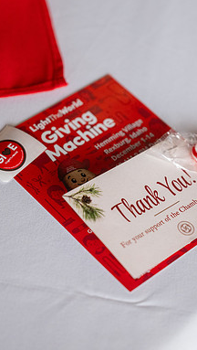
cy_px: 176
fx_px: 1029
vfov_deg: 19.3
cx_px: 141
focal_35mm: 111
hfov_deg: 10.9
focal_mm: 70
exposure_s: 1/500
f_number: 2.8
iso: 1000
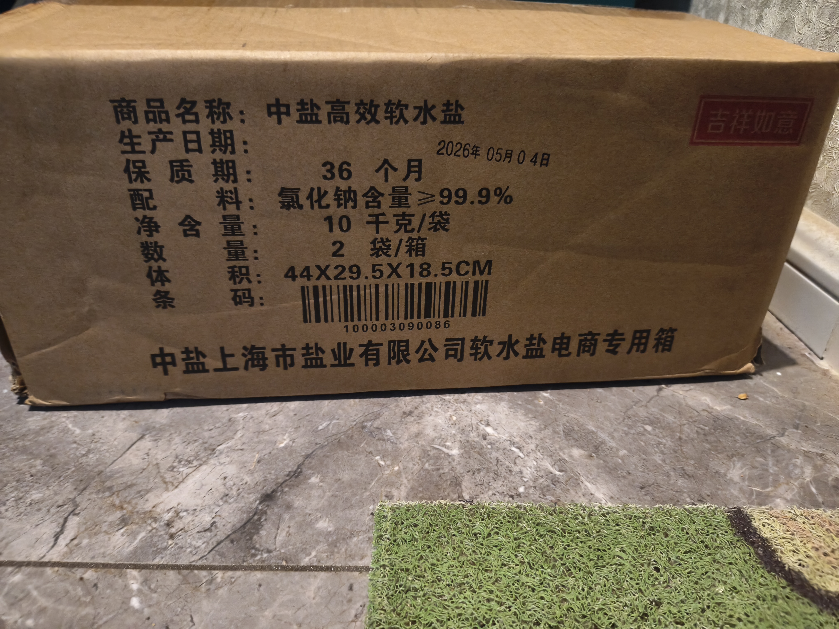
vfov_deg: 58.9
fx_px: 557
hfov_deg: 73.9
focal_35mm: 23
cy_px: 314
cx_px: 420
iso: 1600
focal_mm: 5.56
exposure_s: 1/11.1
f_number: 1.88
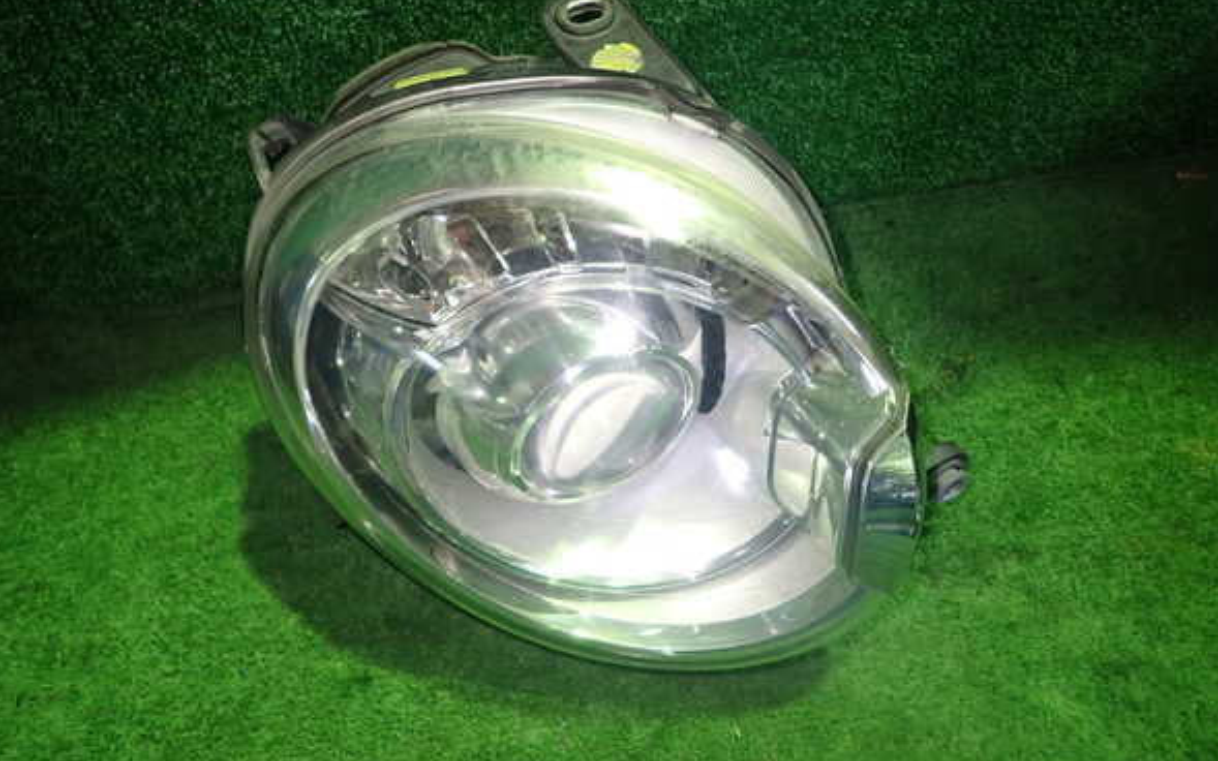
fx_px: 896
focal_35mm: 27
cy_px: 356
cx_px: 604
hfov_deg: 68.4
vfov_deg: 46.0
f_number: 2
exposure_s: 1/30
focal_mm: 4.5
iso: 320
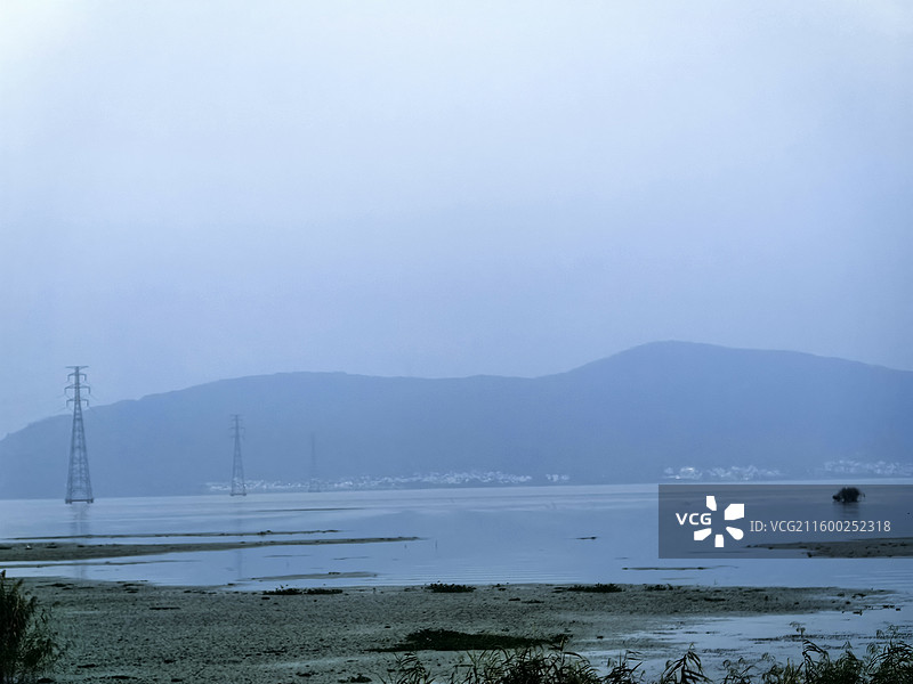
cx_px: 456
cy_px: 342
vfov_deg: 15.6
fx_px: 2506
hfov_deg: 20.7
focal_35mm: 95
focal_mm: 15
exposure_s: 1/100
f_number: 2.1
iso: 160
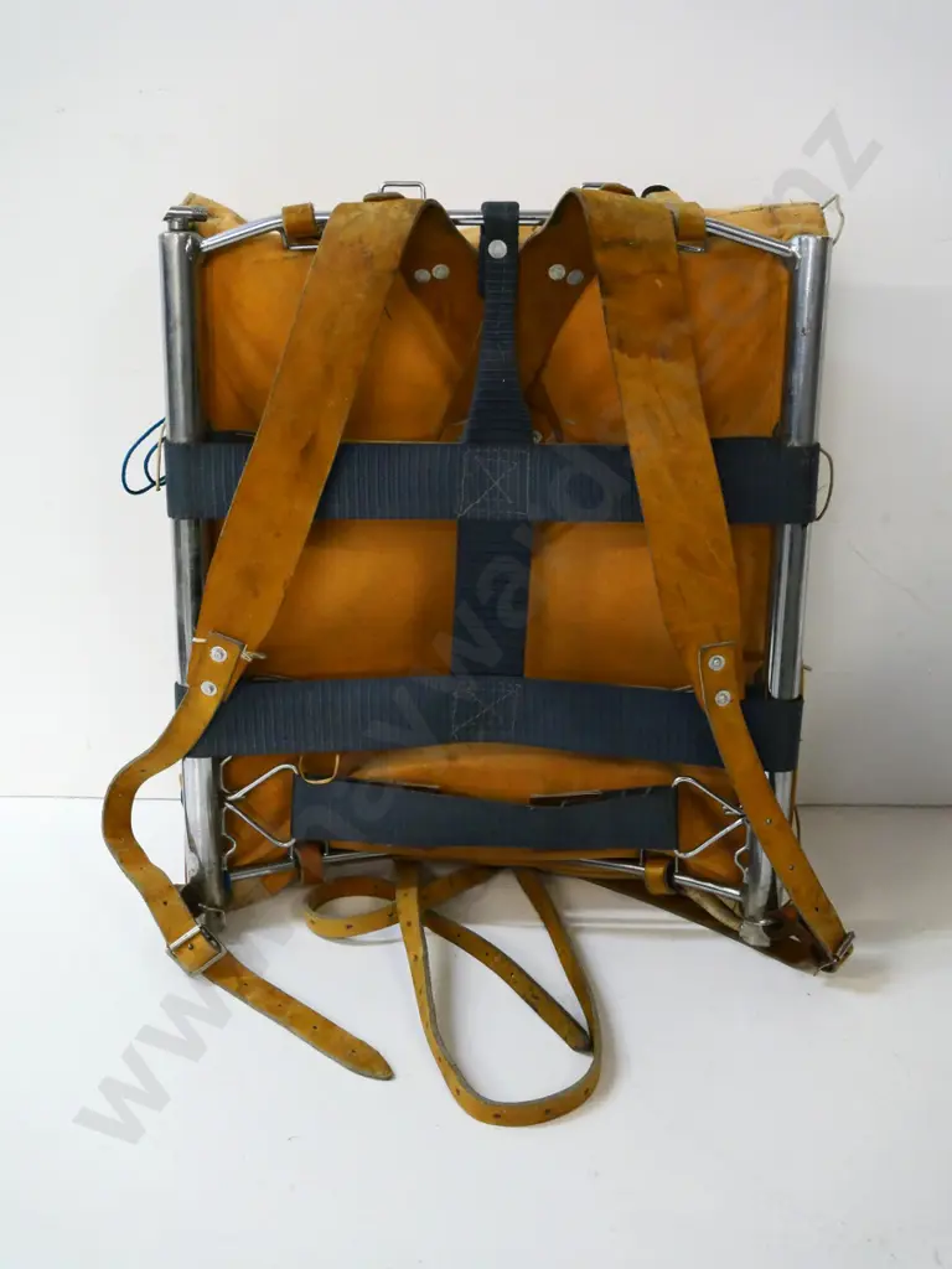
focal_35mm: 36
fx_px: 1320
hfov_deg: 39.7
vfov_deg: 51.4
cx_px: 476
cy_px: 634
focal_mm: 18
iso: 3200
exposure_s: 1/160
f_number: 5.6
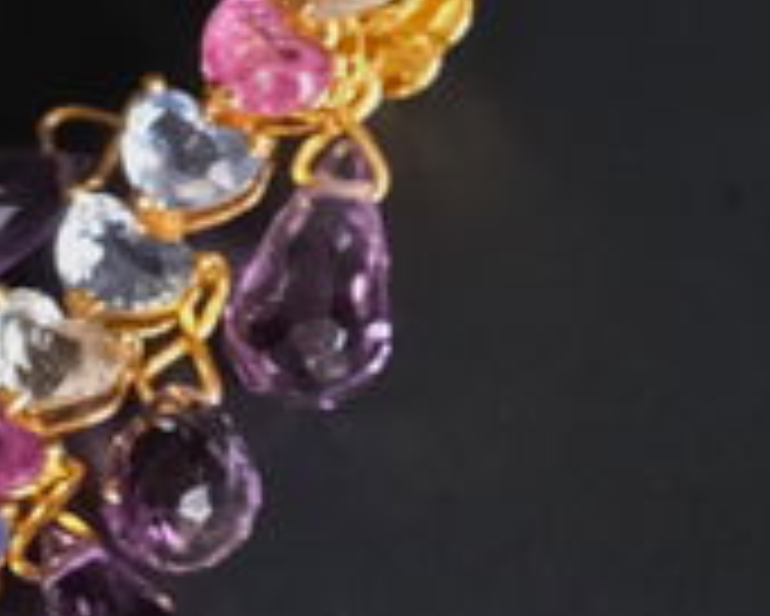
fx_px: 4606
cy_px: 850
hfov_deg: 9.4
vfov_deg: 7.6
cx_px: -185
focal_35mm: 202
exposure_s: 1/15
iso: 1600
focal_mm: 15
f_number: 6.4
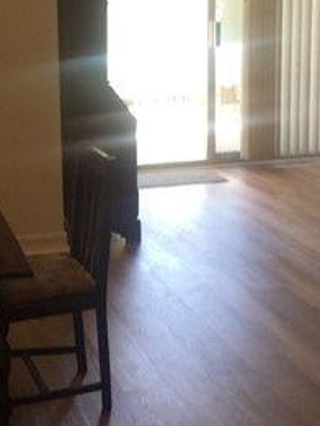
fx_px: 874
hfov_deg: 20.2
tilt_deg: -10.6
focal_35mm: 71
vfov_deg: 27.3
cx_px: 20
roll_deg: +1.4
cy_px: 158
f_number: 2.2
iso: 40
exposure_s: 1/60
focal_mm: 4.15
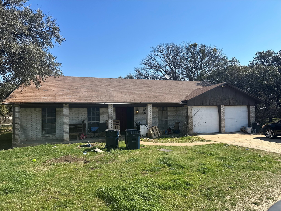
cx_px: 140
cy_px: 106
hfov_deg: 71.6
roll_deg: +0.4
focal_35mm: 24
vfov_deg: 56.8
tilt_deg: +1.6
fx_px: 195
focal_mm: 6.86
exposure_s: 1/3717
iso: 80
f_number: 1.78
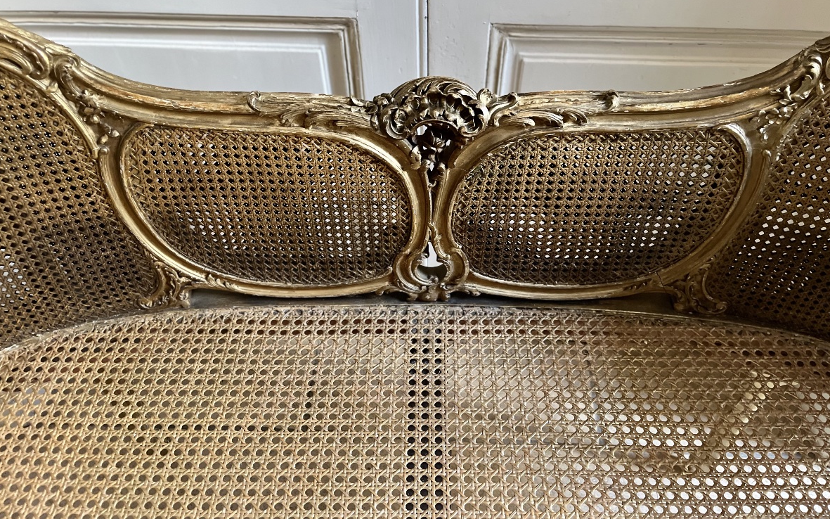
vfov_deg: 44.4
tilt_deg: -45.9
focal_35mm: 28
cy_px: 217
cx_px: 414
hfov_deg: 66.5
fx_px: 633
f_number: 1.6
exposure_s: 1/33
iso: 400
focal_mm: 5.1
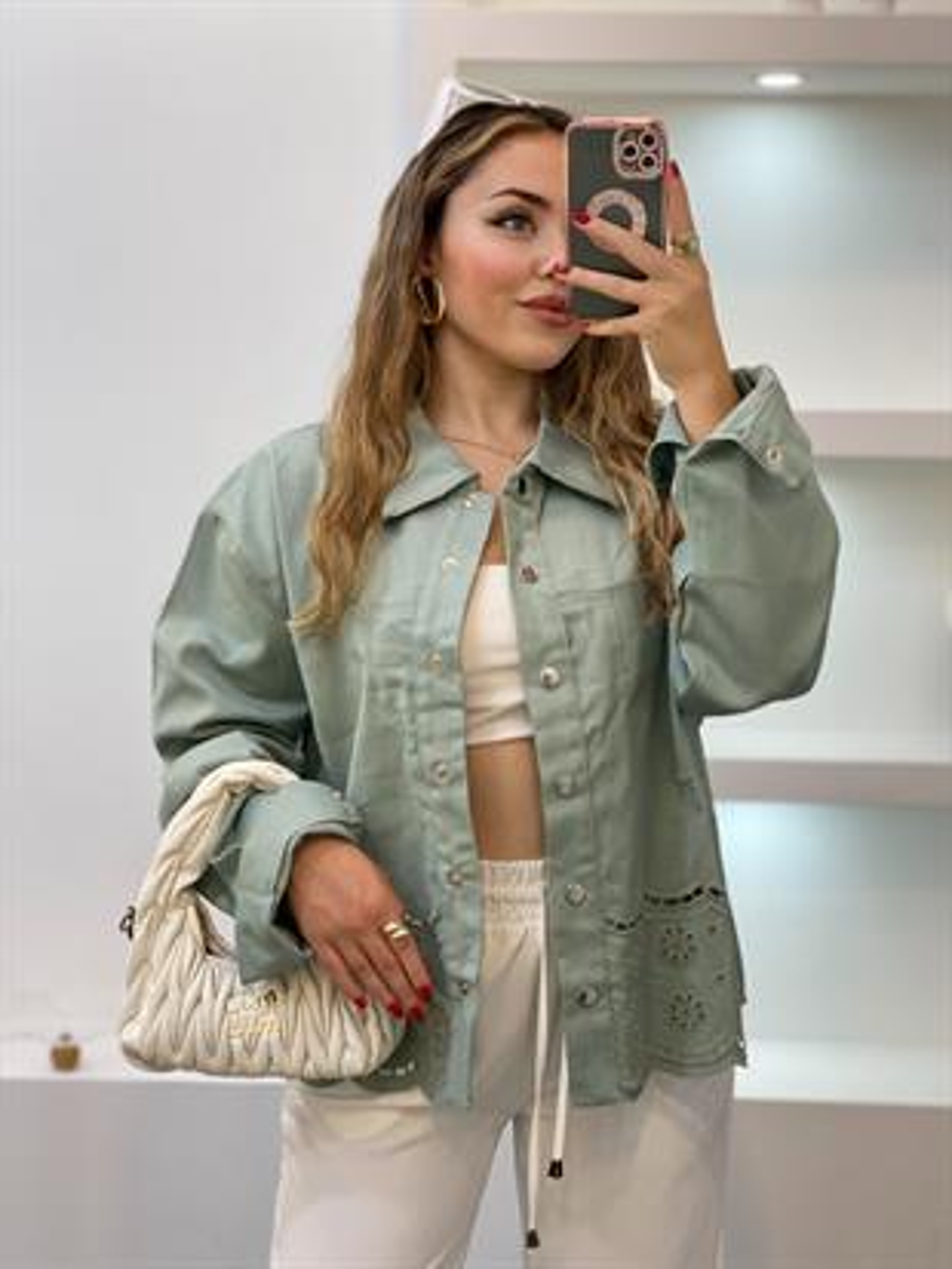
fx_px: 1906
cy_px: 634
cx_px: 476
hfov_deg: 28.0
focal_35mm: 52
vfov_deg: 36.8
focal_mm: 6
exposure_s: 1/100
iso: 100
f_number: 2
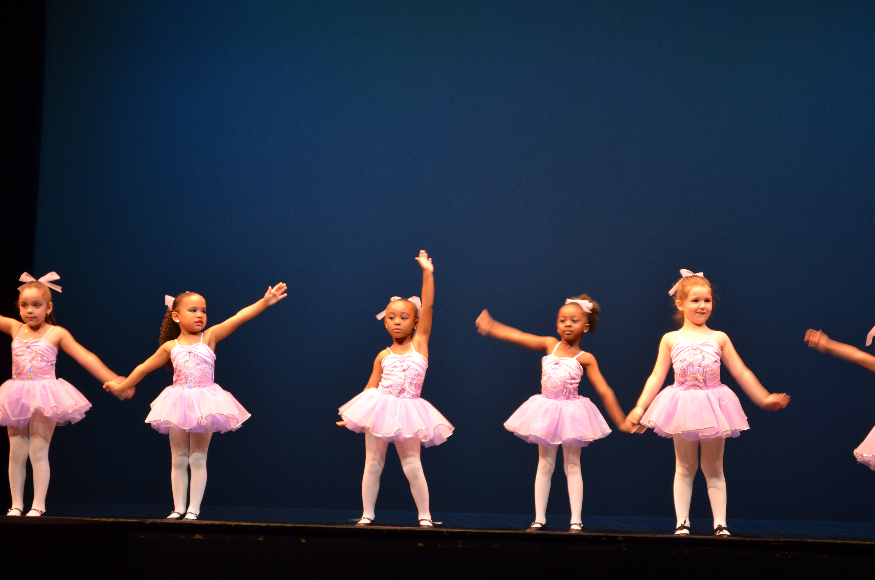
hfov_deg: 24.7
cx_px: 438
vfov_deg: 16.5
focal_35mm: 82
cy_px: 290
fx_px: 2001
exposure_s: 1/40
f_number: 5.6
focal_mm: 55
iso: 800
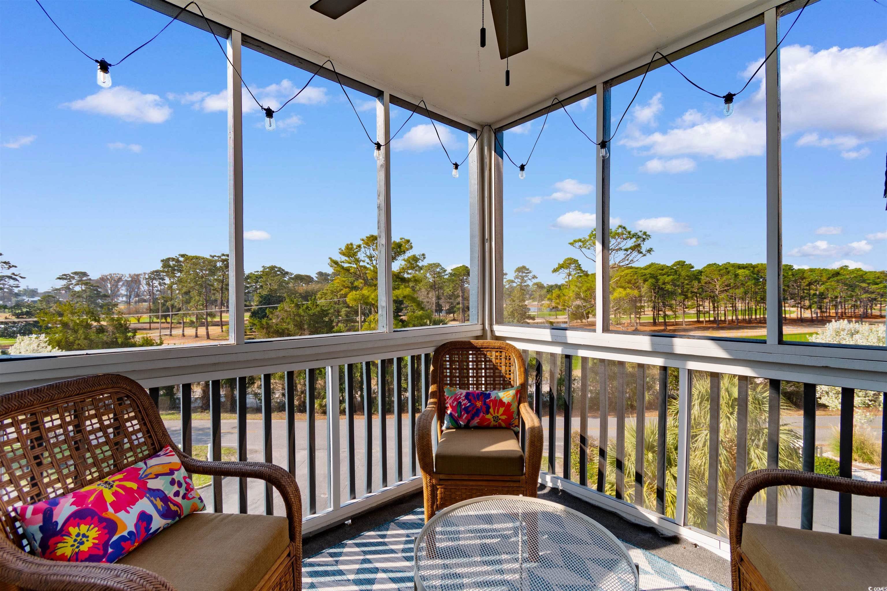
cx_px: 444
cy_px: 296
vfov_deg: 77.3
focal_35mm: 15
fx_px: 370
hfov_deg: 100.4
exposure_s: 1/125
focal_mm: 10
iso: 100
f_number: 4.5
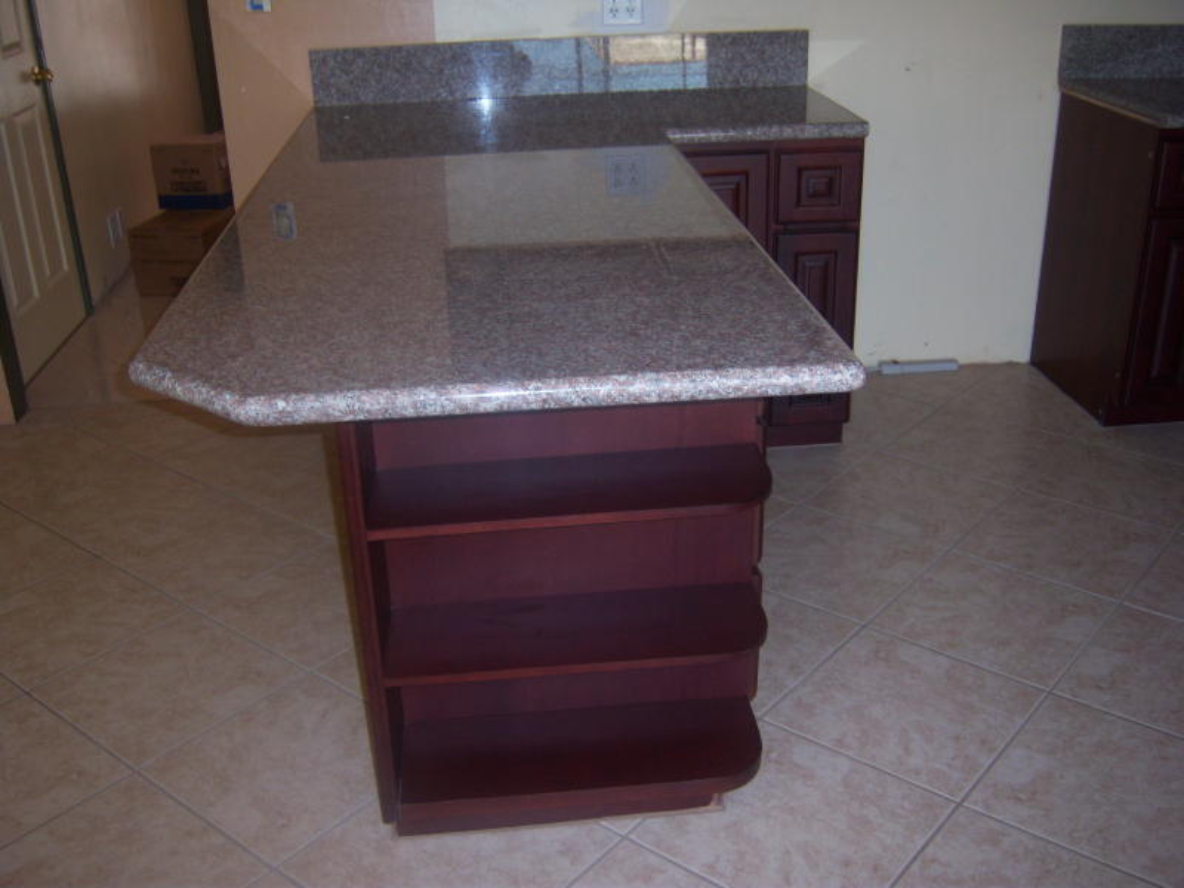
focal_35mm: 36
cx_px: 592
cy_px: 444
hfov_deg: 51.4
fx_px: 1231
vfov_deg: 39.7
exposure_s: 1/60
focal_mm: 7.5
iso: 100
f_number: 2.8
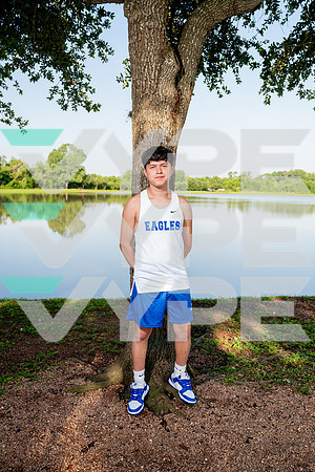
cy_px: 236
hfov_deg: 41.1
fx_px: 420
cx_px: 158
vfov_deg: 58.7
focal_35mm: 32
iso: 100
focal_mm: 32
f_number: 4
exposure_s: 1/250
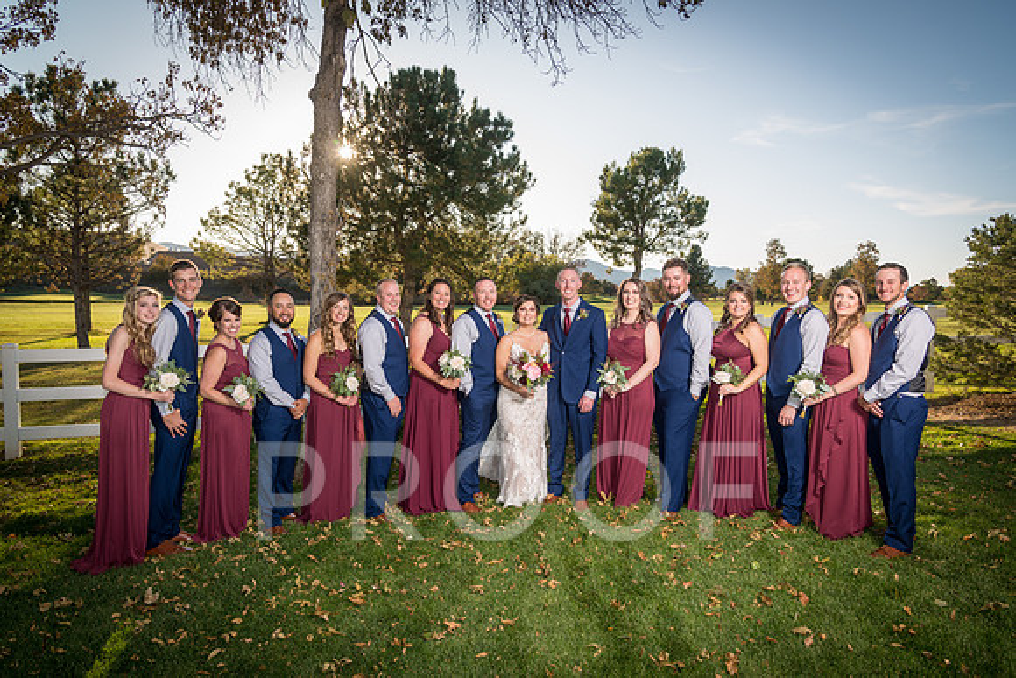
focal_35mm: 26
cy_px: 361
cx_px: 499
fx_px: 724
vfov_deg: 50.2
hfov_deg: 70.1
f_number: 5.6
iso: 100
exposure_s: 1/200
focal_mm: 24
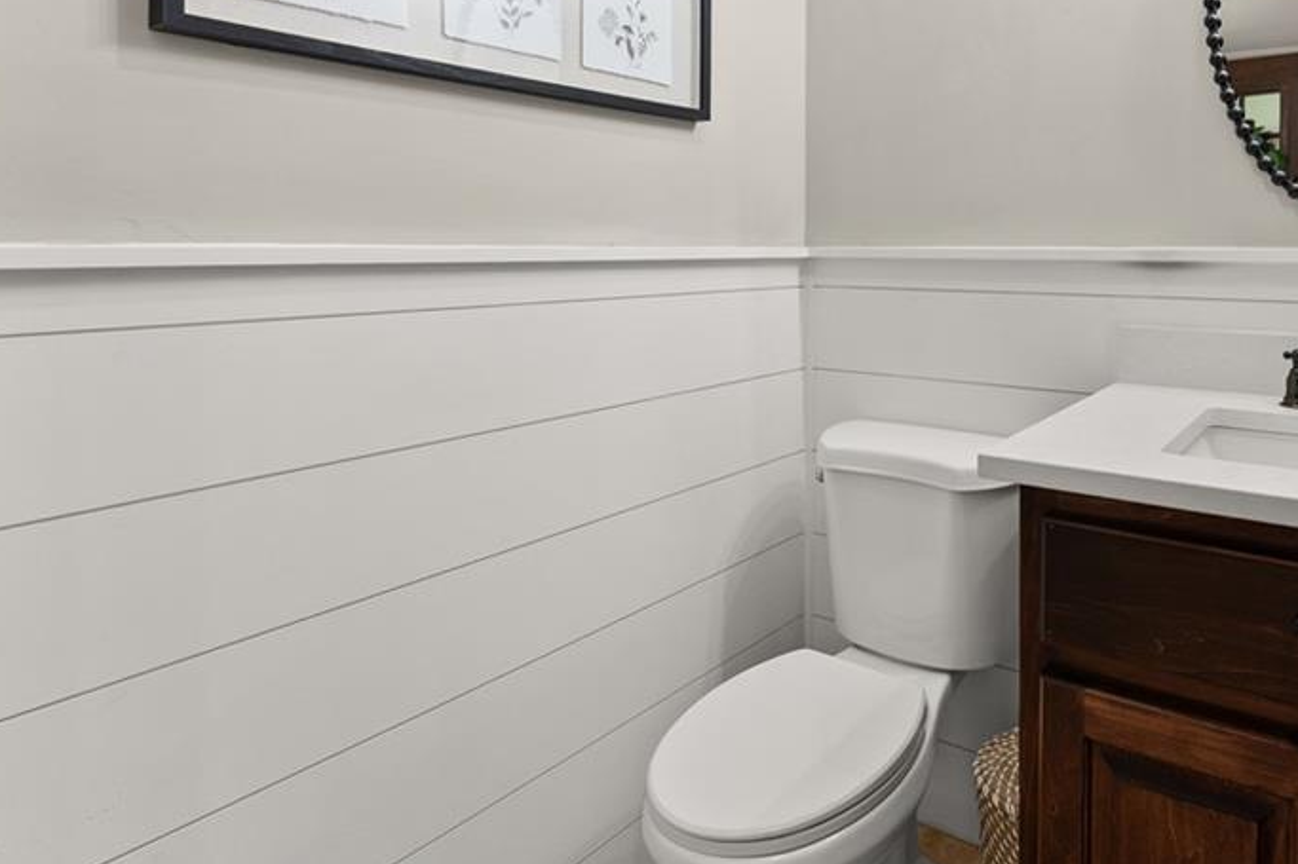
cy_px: 227
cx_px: 948
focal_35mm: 21
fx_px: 757
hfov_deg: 76.2
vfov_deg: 56.8
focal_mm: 14
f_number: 7.1
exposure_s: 1/10
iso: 800
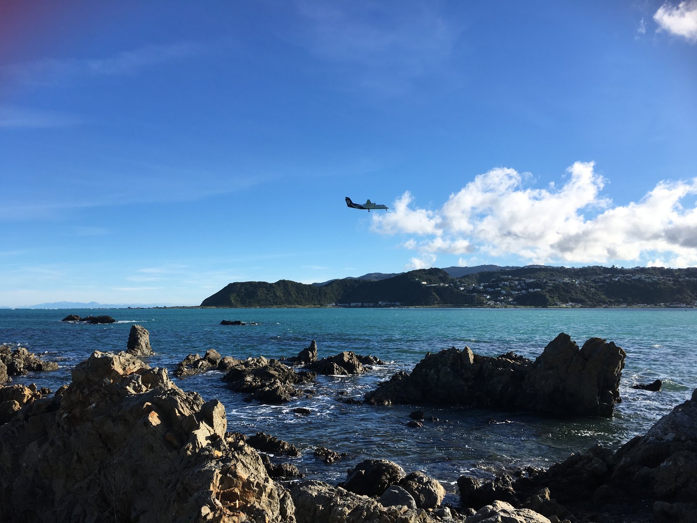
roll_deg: -0.4
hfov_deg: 61.7
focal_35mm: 29
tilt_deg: +5.6
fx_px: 584
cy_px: 262
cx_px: 348
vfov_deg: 48.2
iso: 25
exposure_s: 1/1538
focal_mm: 4.15
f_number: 2.2
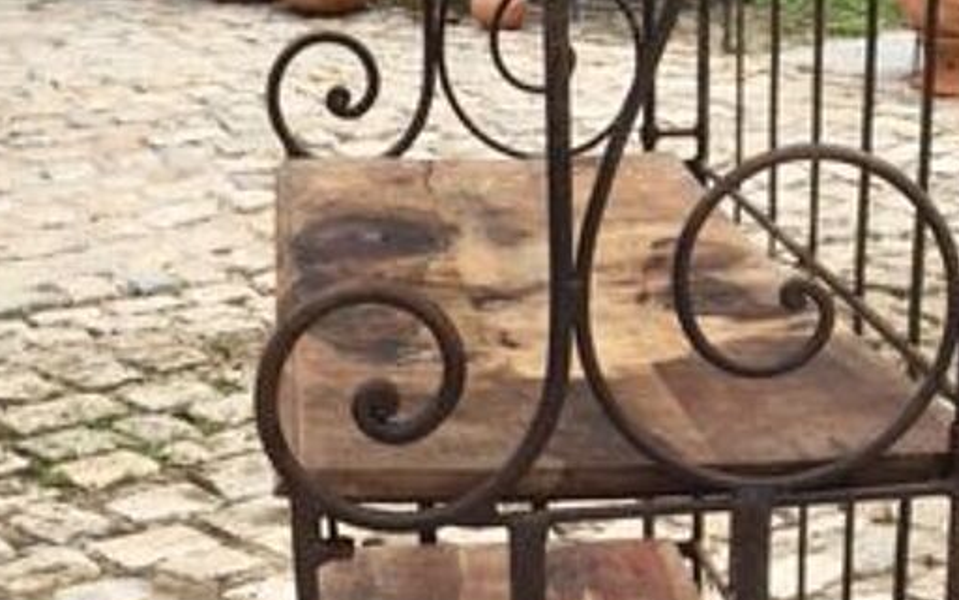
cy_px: 648
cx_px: 584
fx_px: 2091
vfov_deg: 15.9
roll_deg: +1.6
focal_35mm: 80
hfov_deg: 25.8
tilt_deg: -21.1
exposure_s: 1/999
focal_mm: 4.15
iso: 25
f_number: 2.2
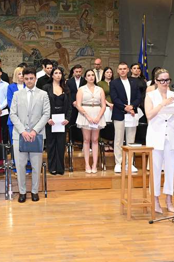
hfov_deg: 24.5
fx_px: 399
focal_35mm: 55
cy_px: 132
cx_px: 61
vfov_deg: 36.3
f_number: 9
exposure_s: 1/100
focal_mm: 24
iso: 3600
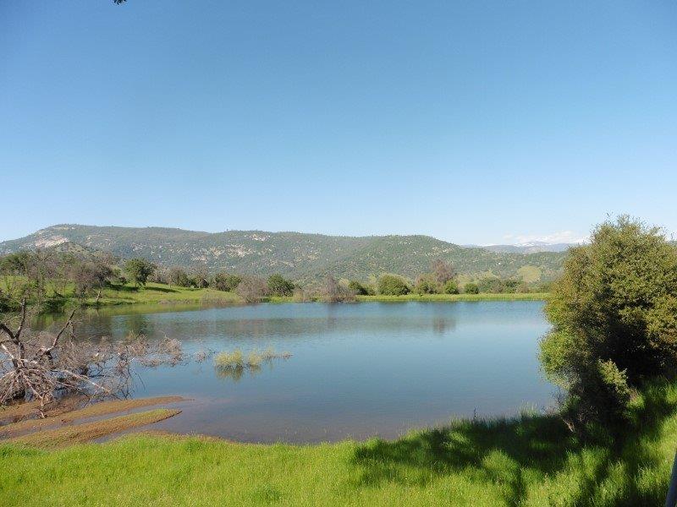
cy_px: 254
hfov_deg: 71.6
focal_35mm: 24
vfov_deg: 56.8
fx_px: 469
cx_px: 338
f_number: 4
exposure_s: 1/640
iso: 100
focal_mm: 4.3
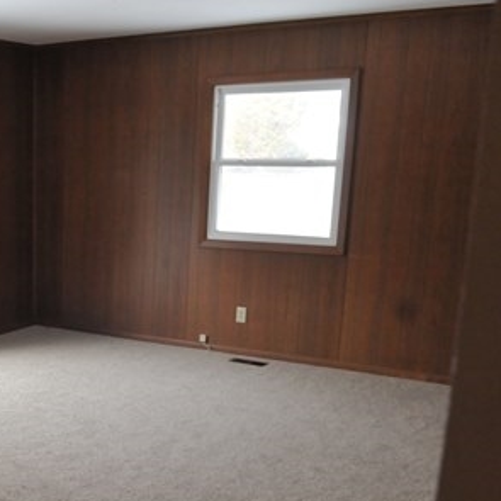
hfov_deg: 33.4
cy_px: 357
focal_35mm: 47
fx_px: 768
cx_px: 15
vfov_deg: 35.5
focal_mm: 17
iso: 1600
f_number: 5
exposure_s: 1/400
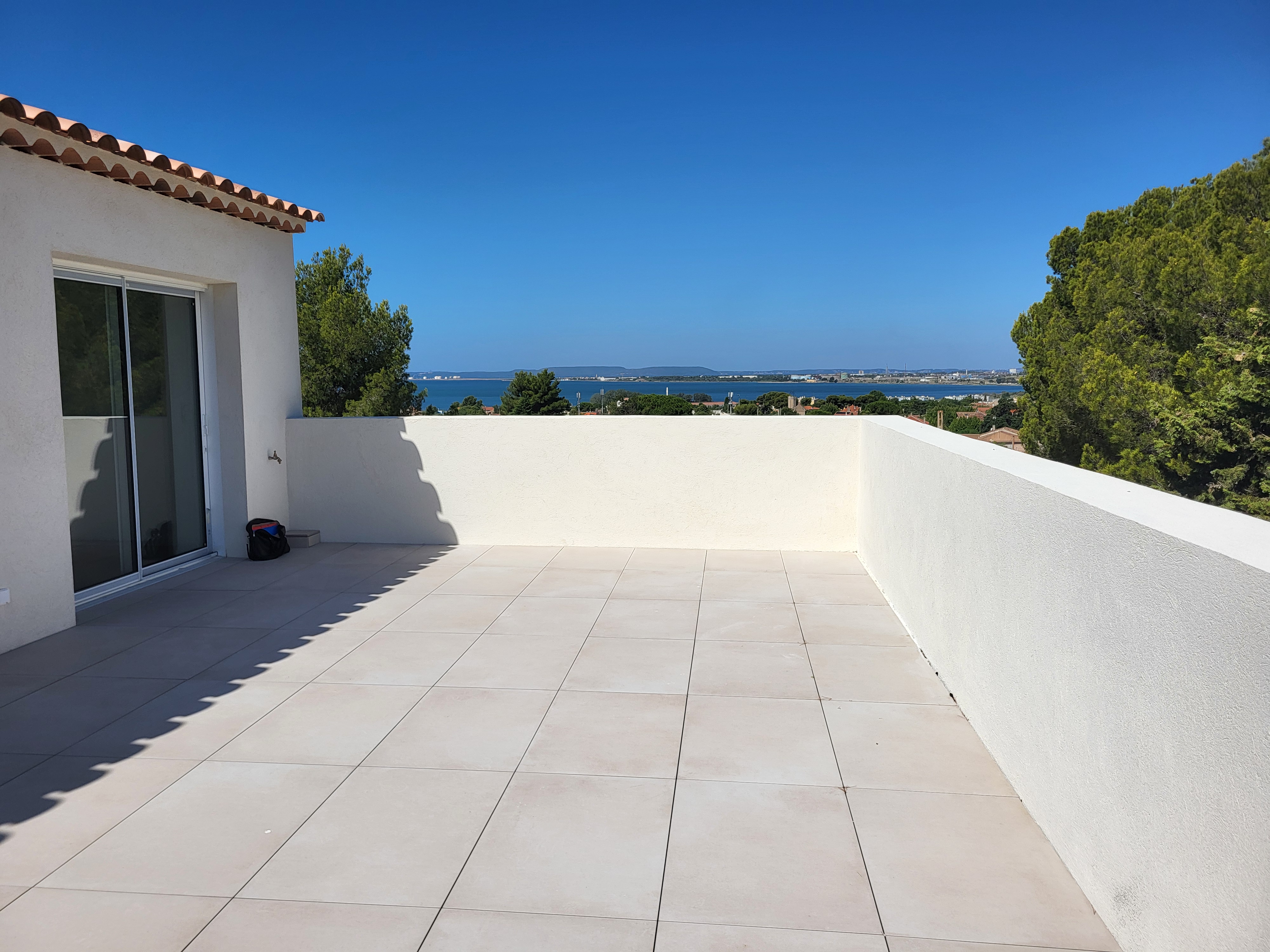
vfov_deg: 53.1
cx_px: 635
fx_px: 954
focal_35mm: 26
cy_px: 476
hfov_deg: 67.3
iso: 40
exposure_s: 1/6354
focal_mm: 5.4
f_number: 1.8
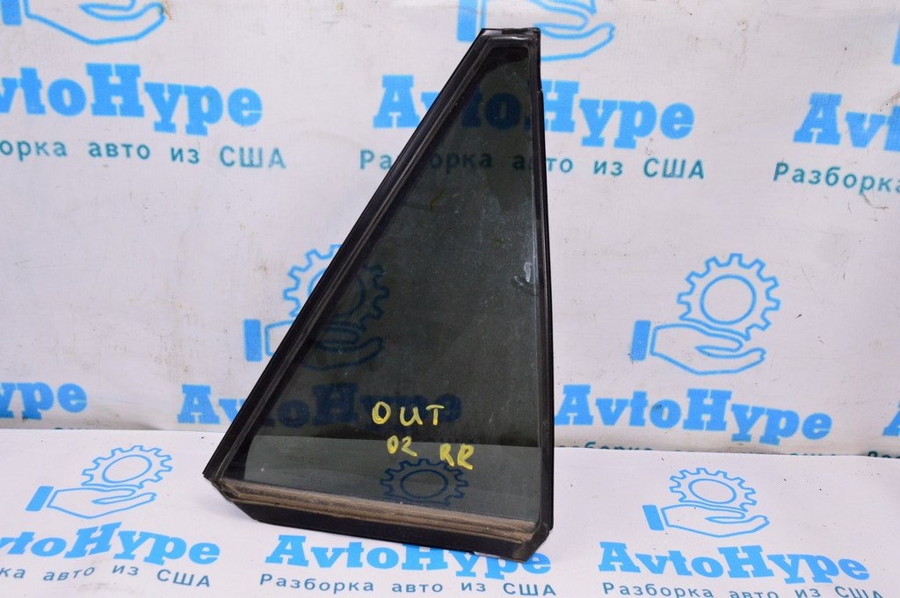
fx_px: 937
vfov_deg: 35.4
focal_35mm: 38
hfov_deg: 51.3
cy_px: 299
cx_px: 450
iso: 1600
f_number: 8
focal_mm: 25
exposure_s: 1/125
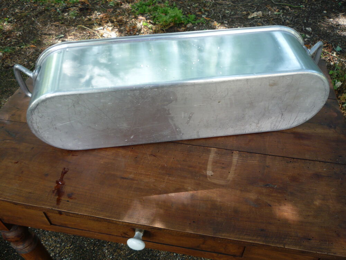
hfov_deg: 60.0
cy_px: 130
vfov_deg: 46.8
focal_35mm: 30
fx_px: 300
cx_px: 173
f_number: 3.3
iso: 100
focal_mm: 5.2
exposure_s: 1/50
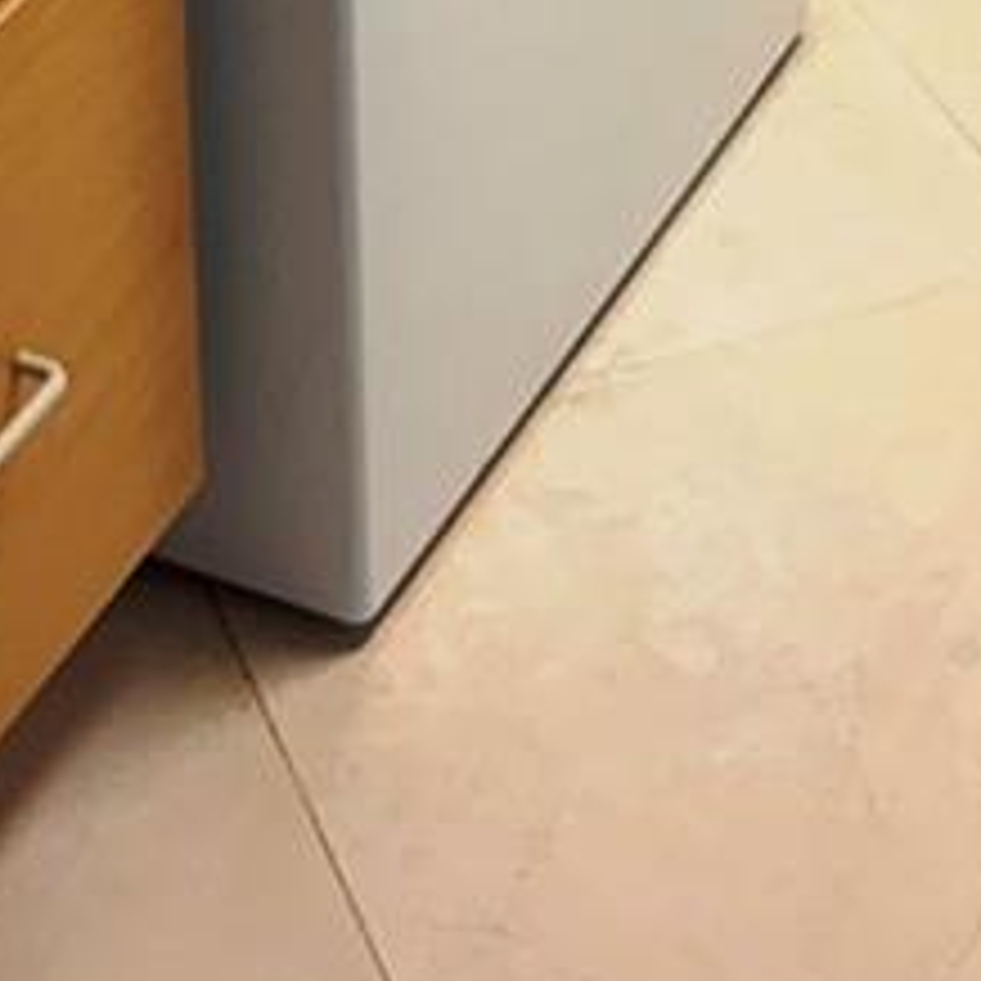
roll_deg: +1.7
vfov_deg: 12.7
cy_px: -1084
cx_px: 266
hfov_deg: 14.8
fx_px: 3751
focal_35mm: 117
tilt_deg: -15.1
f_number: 1.78
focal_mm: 6.76
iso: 200
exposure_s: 1/120
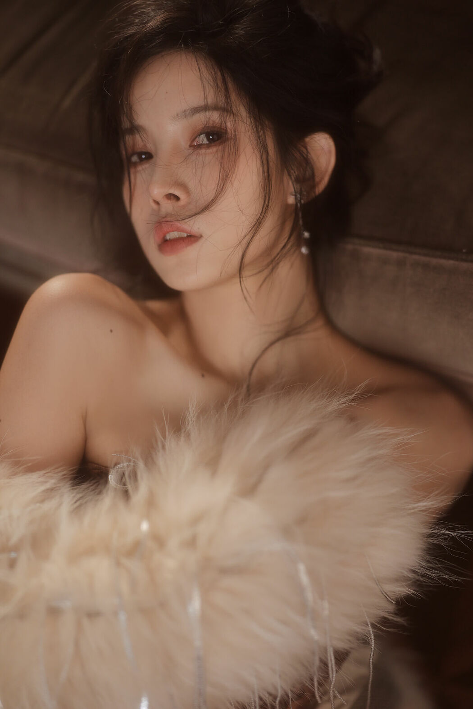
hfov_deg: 16.1
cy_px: 354
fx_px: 1675
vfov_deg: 23.9
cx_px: 236
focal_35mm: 85
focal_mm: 85
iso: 320
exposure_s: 1/160
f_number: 1.2
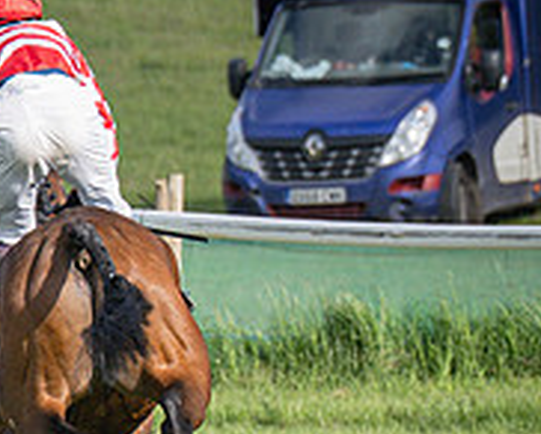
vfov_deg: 1.0
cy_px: 539
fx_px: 23771
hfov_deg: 1.3
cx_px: -371
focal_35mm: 1483
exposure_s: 1/1600
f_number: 4.5
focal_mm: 200
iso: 200
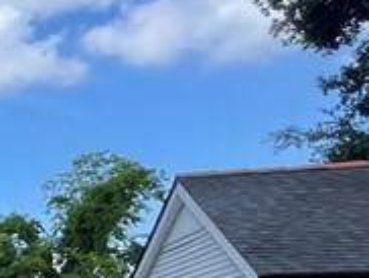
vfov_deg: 18.2
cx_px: -651
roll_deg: -1.2
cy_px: 408
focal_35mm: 73
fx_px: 779
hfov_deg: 12.7
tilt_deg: -4.0
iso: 32
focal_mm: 1.57
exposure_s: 1/391
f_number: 1.8
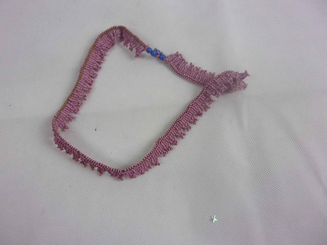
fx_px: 265
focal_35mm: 28
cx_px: 164
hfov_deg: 63.4
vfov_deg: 49.7
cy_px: 122
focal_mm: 5.1
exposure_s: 1/125
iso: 436
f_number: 3.9
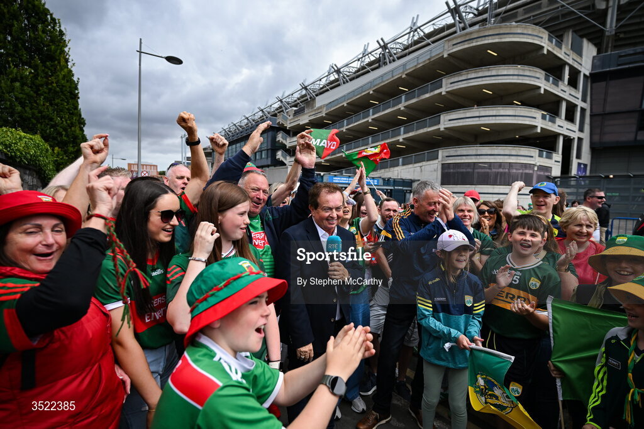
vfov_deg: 70.5
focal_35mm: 17
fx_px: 304
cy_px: 214
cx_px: 322
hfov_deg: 93.3
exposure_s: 1/4000
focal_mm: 17
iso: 250
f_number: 2.8
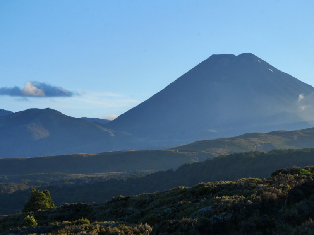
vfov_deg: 13.3
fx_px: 1007
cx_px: 163
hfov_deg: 17.7
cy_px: 136
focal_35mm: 111
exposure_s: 1/500
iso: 200
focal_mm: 45
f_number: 7.1
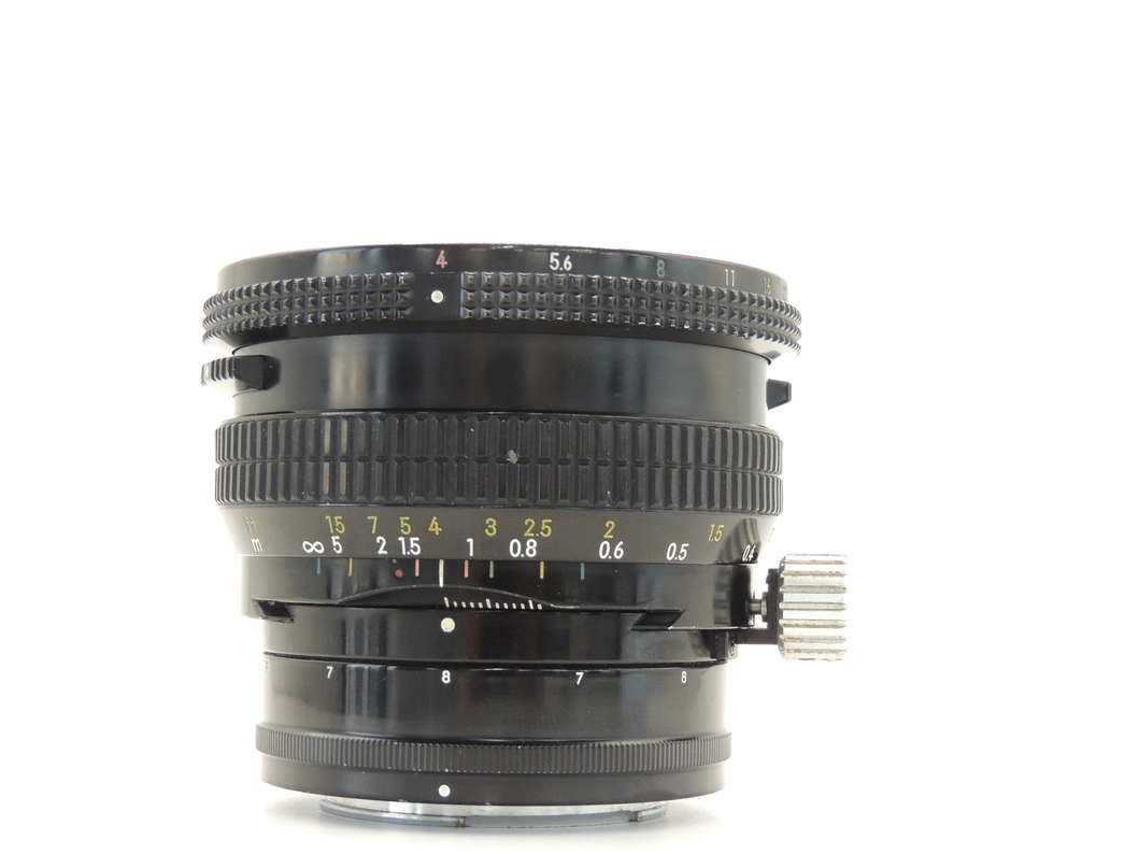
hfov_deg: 28.5
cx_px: 517
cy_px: 458
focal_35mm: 68
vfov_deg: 21.6
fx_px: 2237
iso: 400
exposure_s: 1/40
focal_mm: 10.7
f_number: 3.7
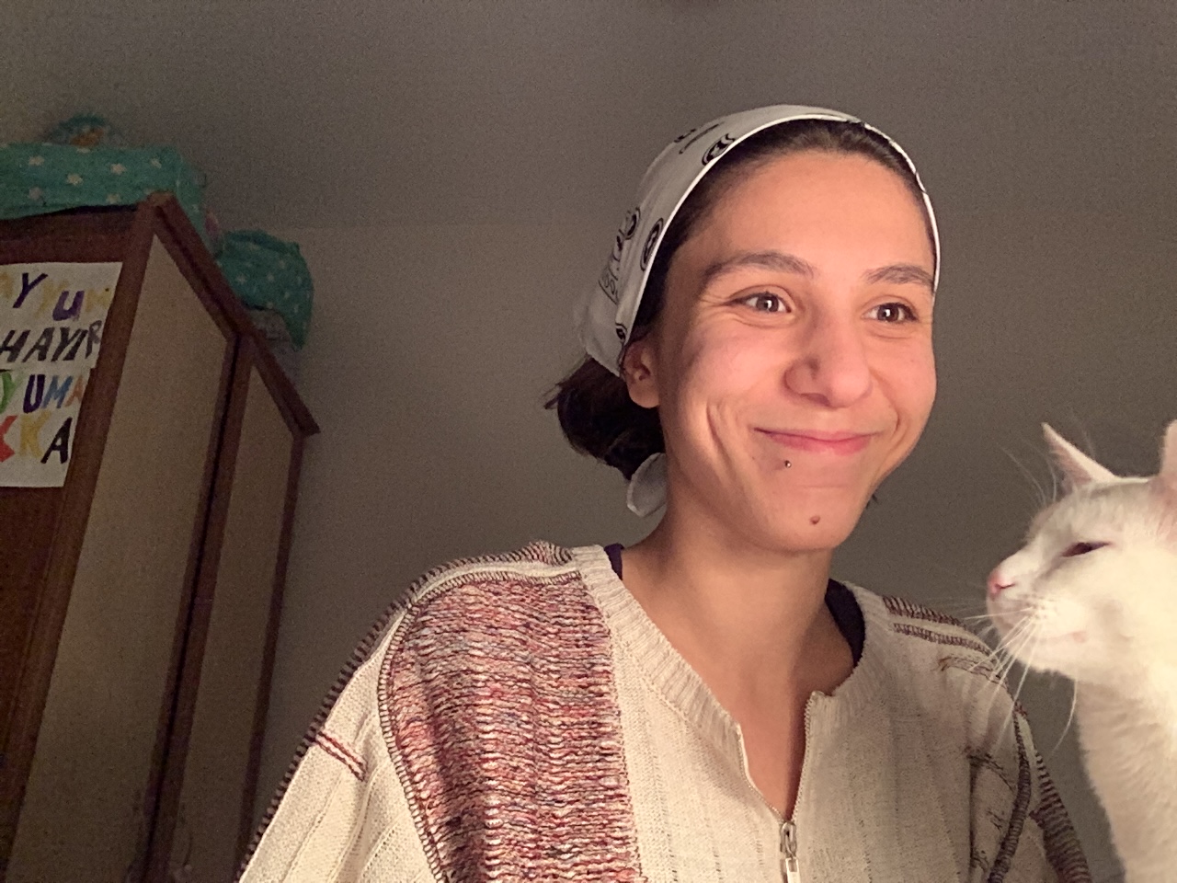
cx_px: 588
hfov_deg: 58.4
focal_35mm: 31
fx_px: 1054
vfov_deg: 45.4
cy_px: 442
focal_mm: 2.15
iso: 640
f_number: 2.4
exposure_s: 1/50
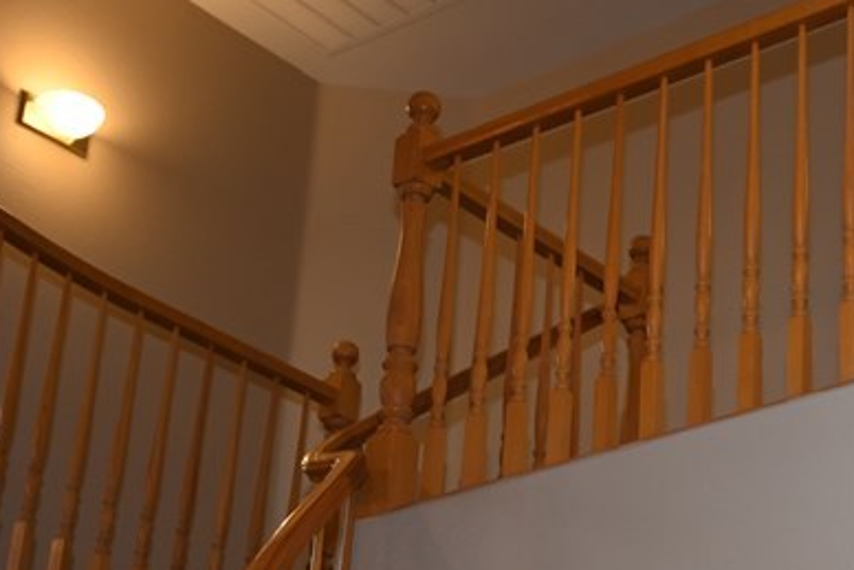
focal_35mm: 85
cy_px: 445
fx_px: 2027
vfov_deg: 15.9
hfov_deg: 22.9
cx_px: 832
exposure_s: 1/60
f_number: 4
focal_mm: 30.5
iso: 500
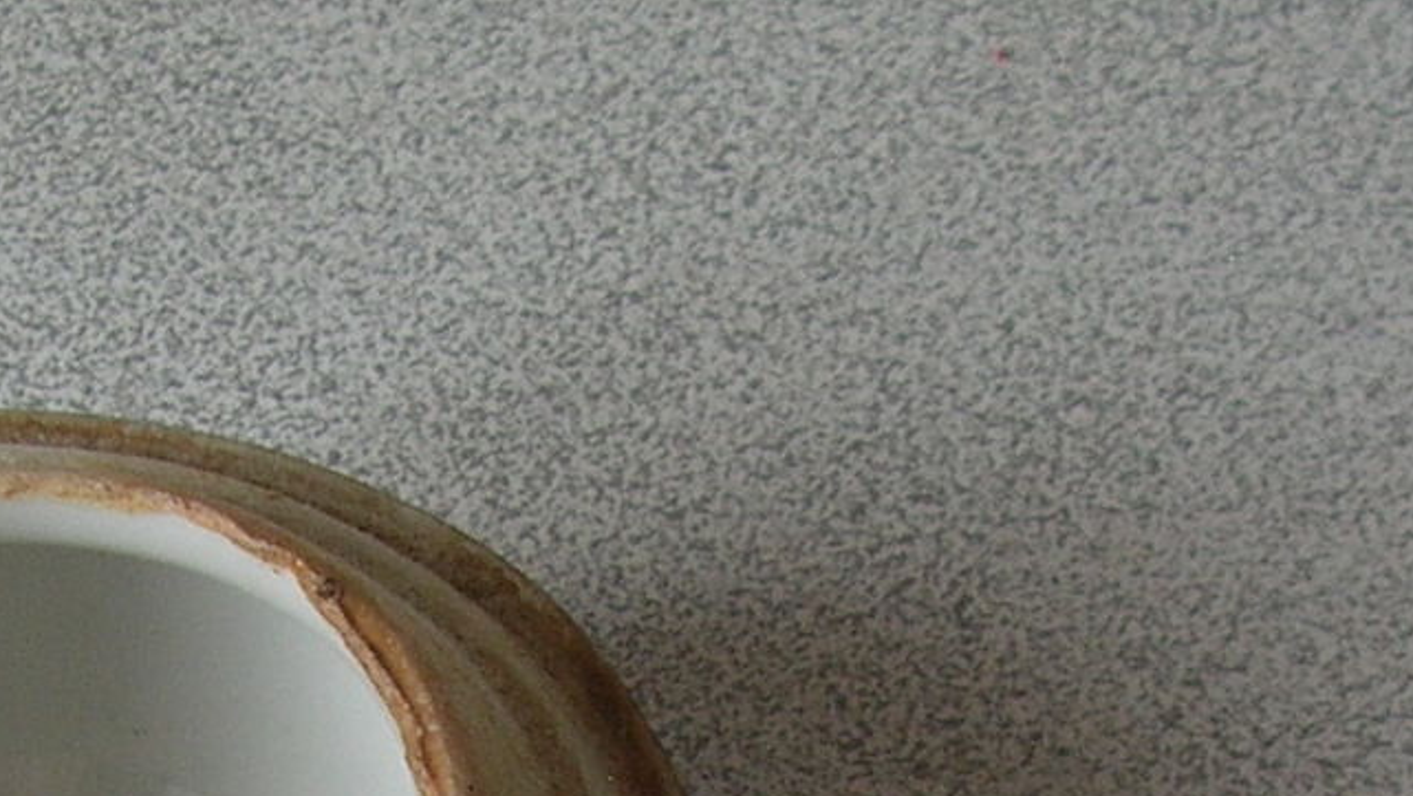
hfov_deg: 15.8
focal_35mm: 136
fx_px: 5097
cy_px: 1674
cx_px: 644
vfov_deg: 8.4
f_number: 2.8
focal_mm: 5.8
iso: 50
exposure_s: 1/31.1
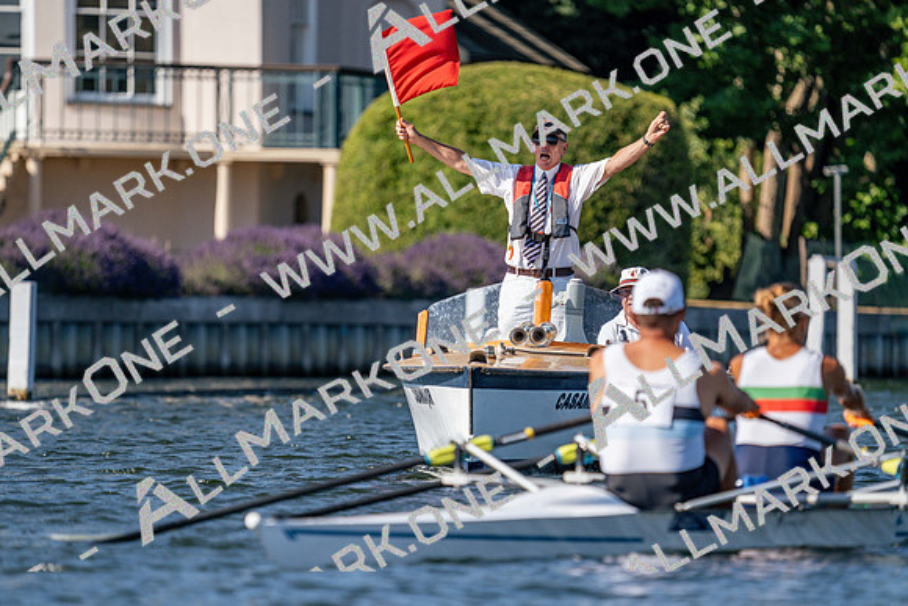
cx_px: 454
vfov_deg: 3.1
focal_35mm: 448
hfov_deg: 4.6
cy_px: 303
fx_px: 11302
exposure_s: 1/1600
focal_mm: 448
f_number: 6.3
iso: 250
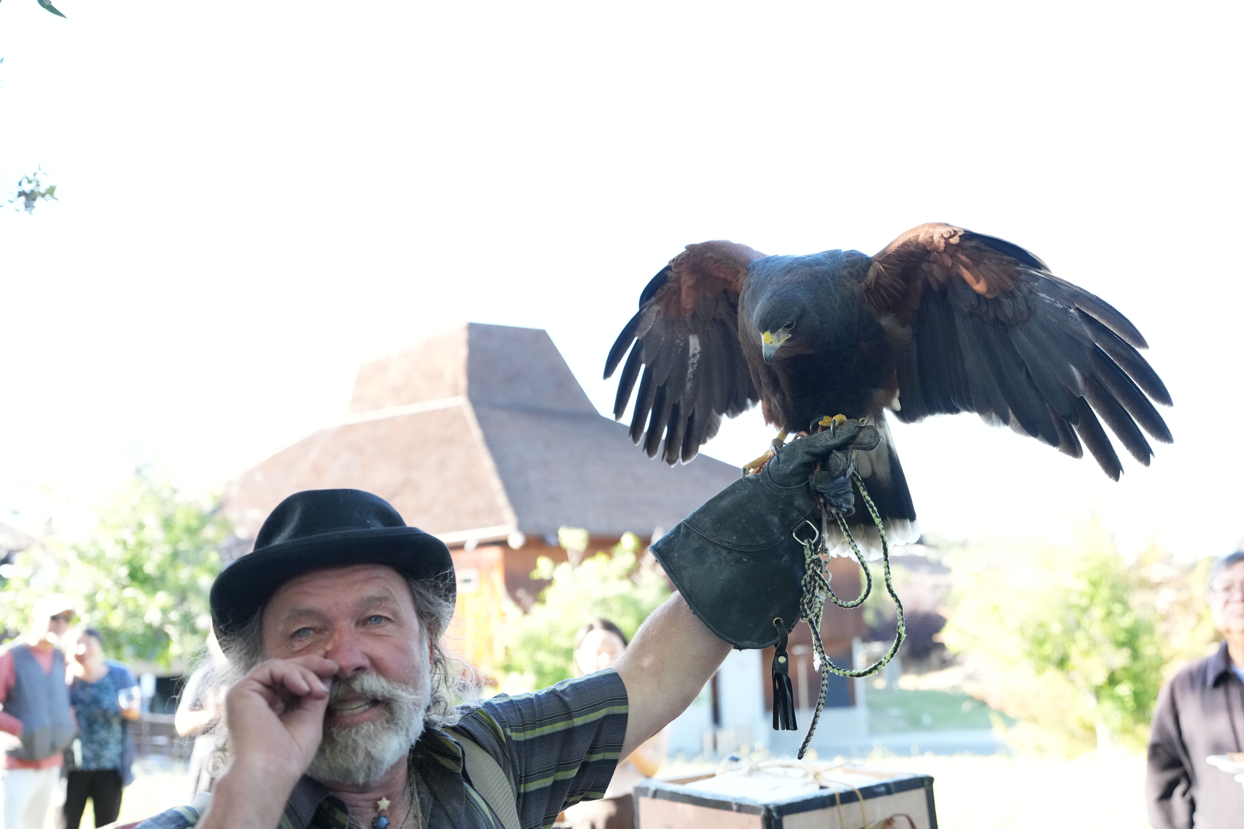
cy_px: 414
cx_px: 622
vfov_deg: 37.9
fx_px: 1209
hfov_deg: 54.4
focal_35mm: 35
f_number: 2.8
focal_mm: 35
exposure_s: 1/2500
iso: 5000
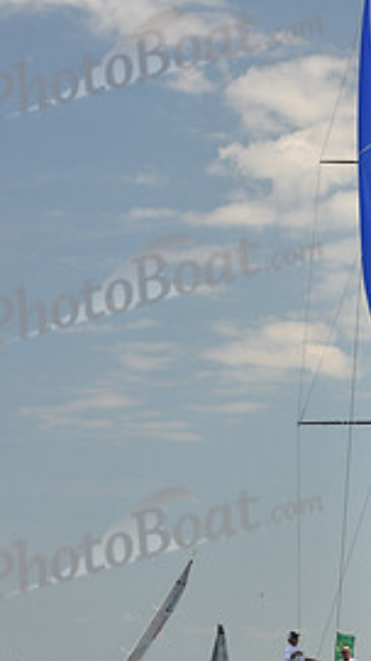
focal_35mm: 157
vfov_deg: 13.7
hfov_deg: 7.6
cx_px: 450
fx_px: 2752
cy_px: 378
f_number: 5
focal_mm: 70
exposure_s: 1/1250
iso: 320
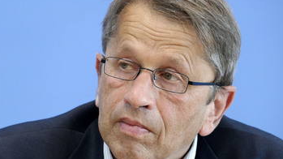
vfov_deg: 4.3
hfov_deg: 7.6
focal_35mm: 284
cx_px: 138
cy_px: 84
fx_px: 2130
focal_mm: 210
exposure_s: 1/800
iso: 2500
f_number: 5.6
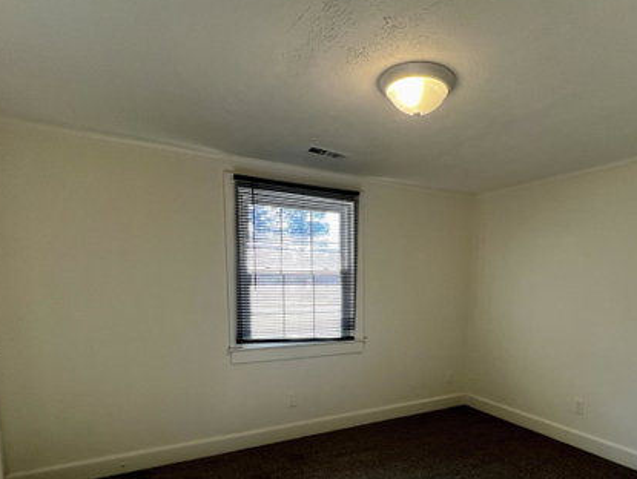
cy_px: 333
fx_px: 368
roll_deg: -0.5
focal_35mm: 20
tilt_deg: -7.2
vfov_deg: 63.7
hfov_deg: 80.8
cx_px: 381
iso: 80
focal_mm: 1.57
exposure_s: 1/120
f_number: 1.8
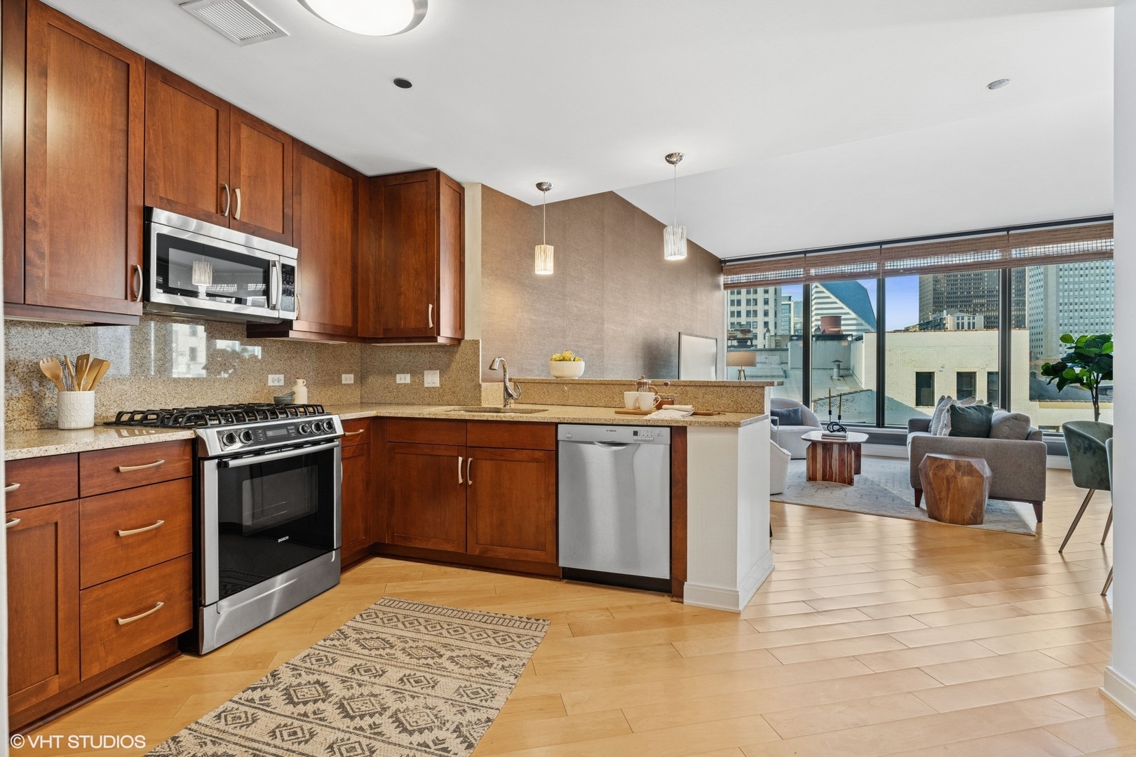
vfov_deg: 73.7
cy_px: 378
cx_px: 568
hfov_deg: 96.7
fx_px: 505
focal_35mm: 16
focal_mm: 16
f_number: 8
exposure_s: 1/20
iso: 320
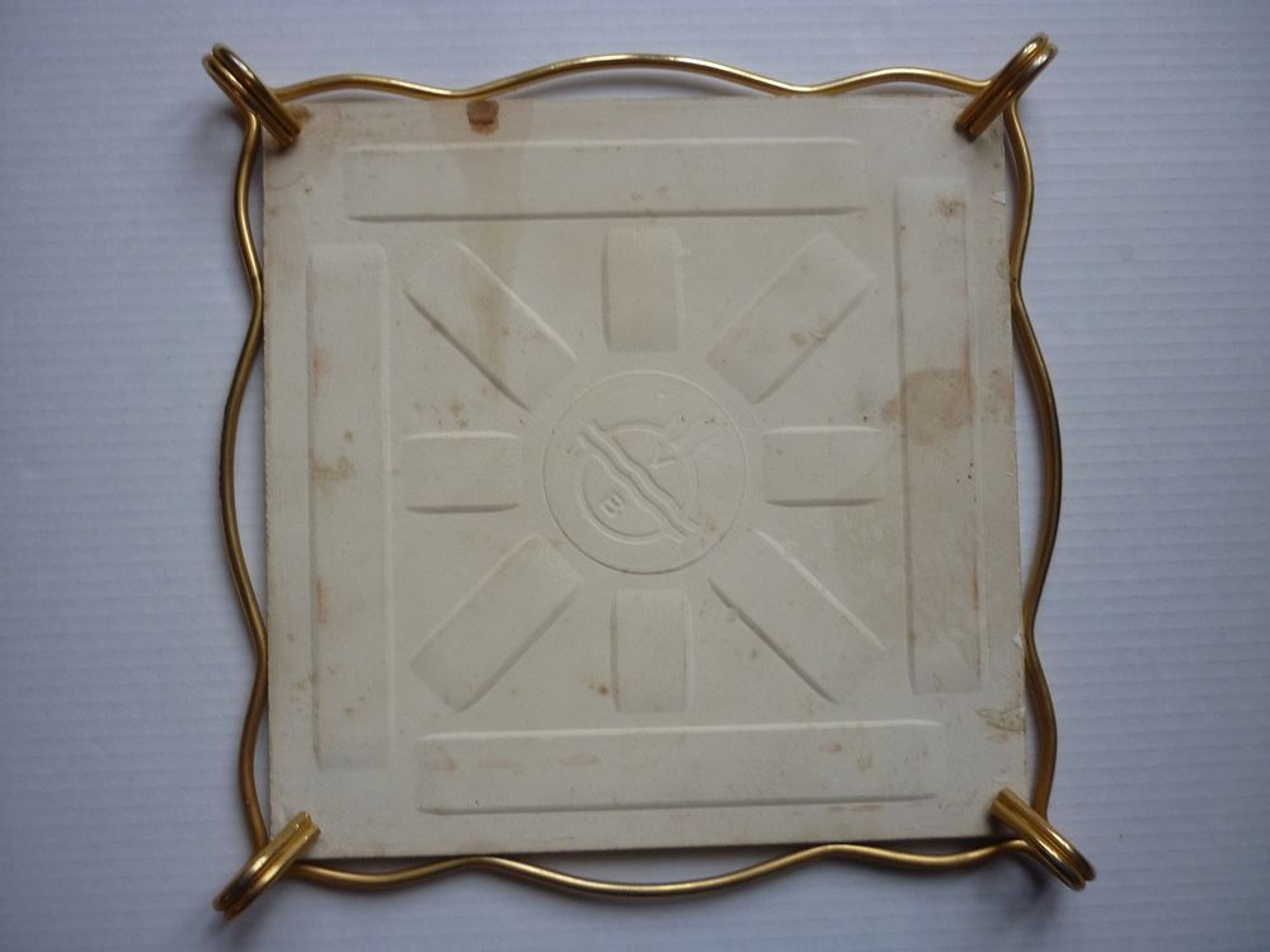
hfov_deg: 55.4
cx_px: 635
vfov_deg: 42.9
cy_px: 476
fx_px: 1211
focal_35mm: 33
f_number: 2.8
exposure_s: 1/30
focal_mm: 5.5
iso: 100
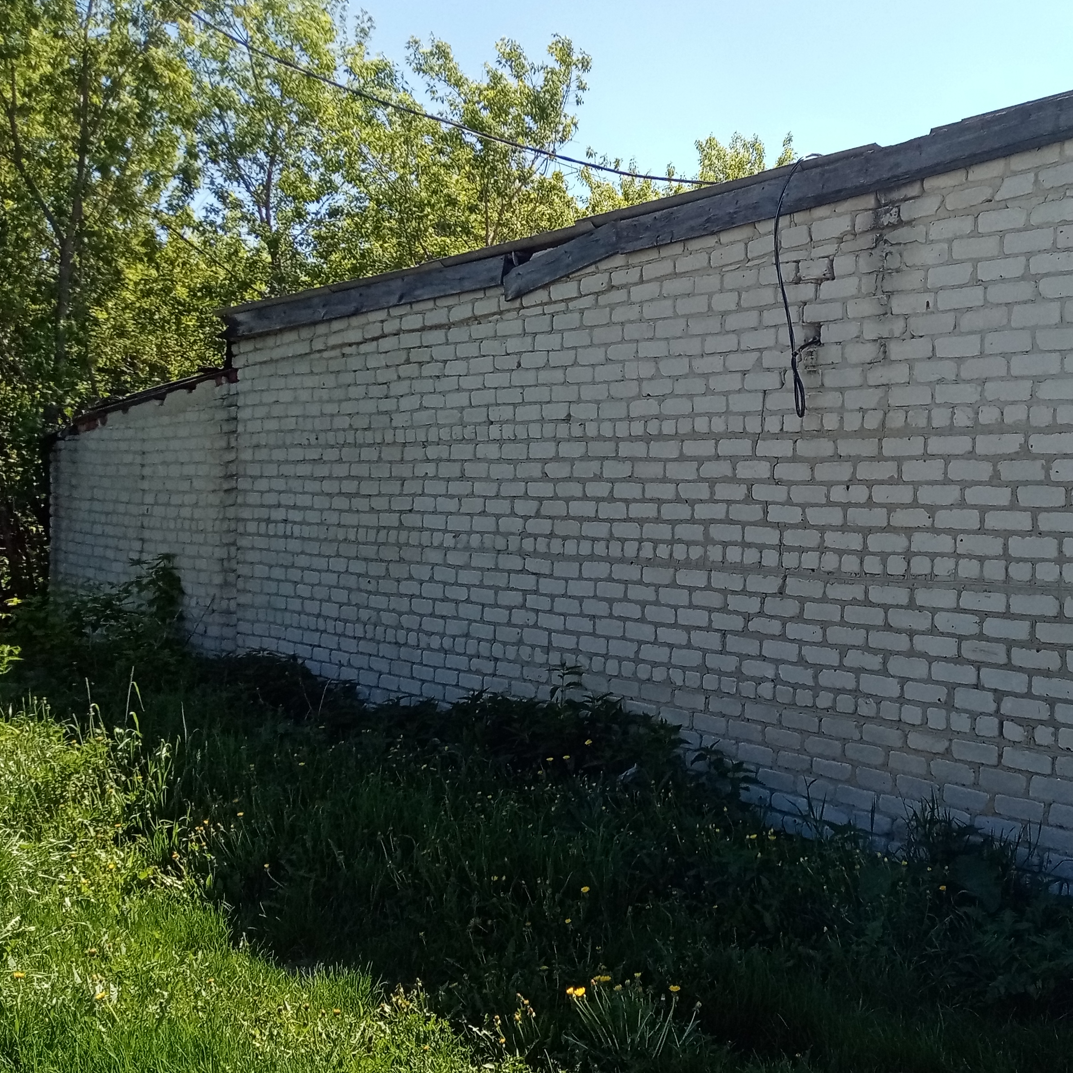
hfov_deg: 40.7
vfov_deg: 41.8
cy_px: 597
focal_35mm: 40
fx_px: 1403
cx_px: 796
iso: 113
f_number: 1.8
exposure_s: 1/1075
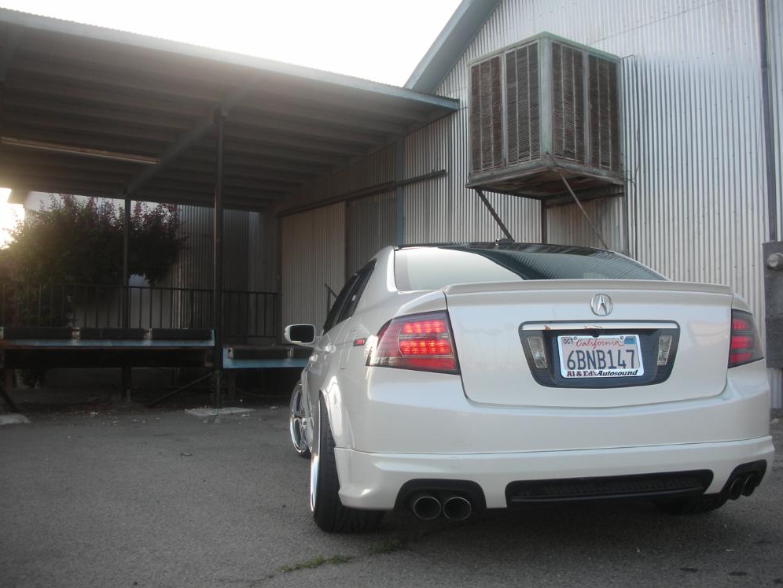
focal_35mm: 36
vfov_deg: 39.7
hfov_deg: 51.4
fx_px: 814
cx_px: 394
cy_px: 290
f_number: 3
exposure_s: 1/73.2
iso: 50
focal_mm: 5.8
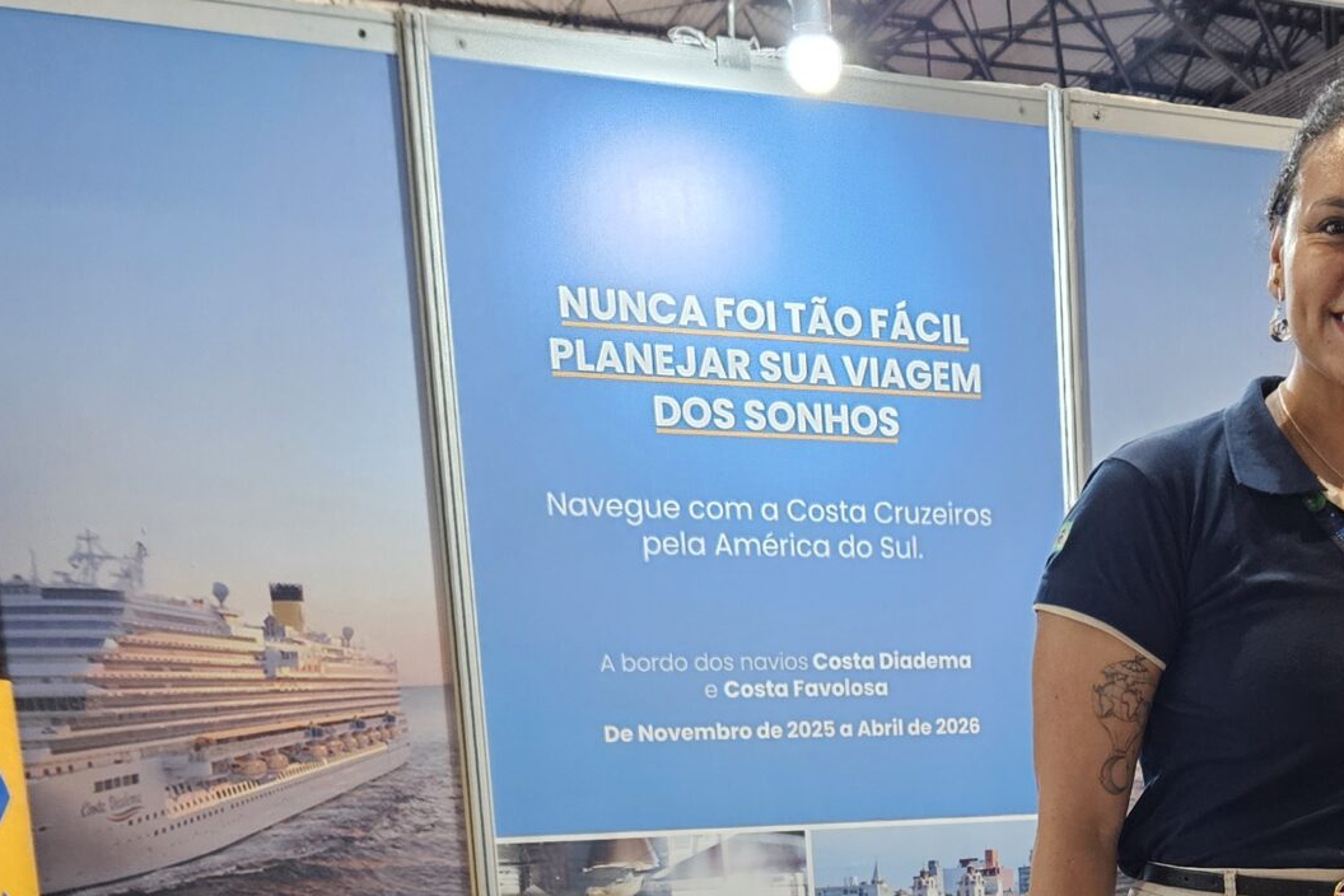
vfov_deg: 21.5
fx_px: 2165
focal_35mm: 58
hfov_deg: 33.2
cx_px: 1125
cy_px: 1110
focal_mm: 5.4
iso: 640
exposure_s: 1/45
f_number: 1.8
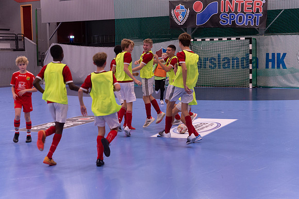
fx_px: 581
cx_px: 150
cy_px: 100
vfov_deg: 19.4
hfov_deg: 28.9
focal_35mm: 70
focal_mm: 70
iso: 3200
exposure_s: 1/320
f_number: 3.2
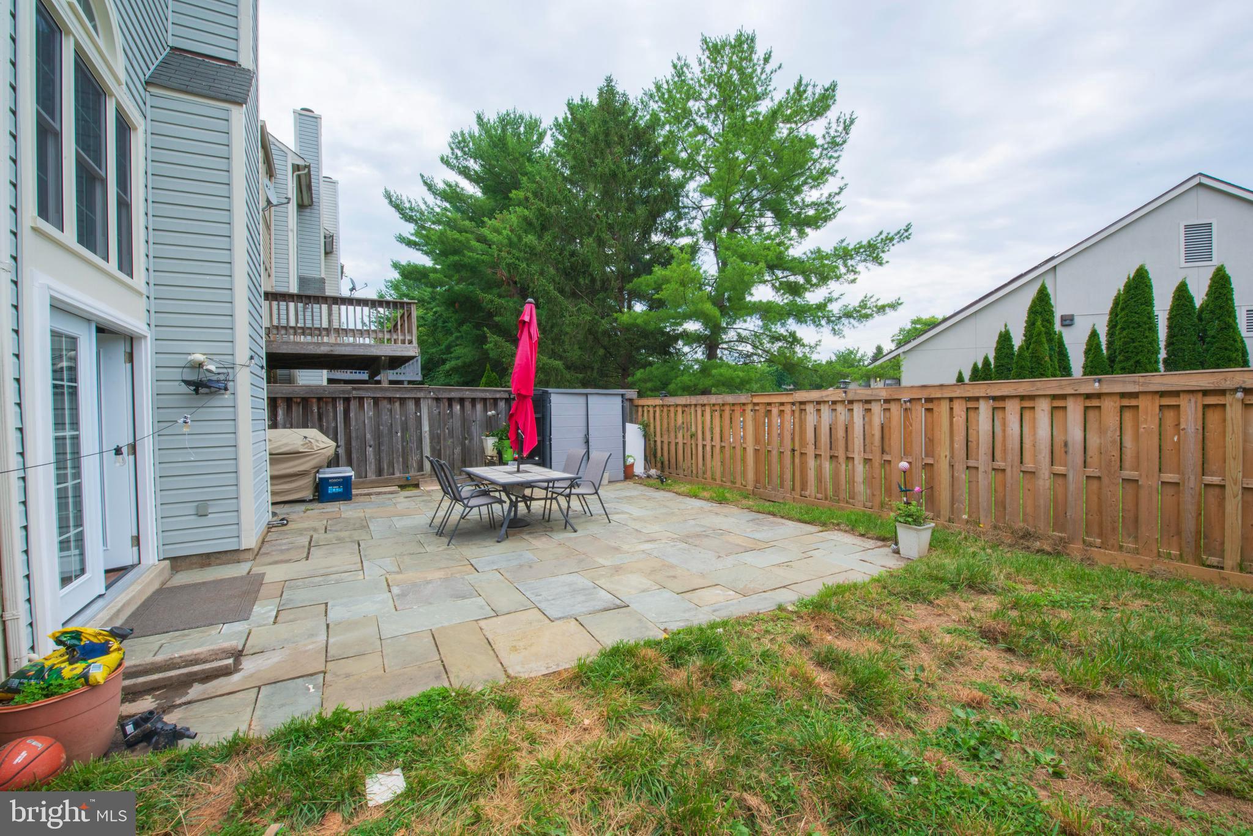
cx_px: 626
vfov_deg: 81.2
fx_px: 487
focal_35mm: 14
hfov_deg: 104.2
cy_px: 418
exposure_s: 1/100
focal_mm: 14
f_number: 20
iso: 450
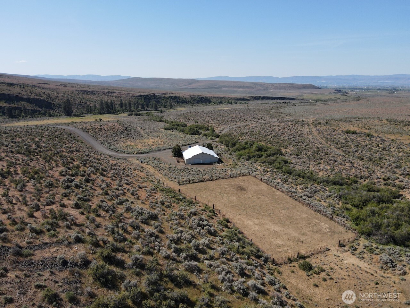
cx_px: 205
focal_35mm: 24
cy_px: 154
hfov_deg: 71.6
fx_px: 284
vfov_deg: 56.8
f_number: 2.8
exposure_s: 1/1600
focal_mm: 4.5
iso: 200
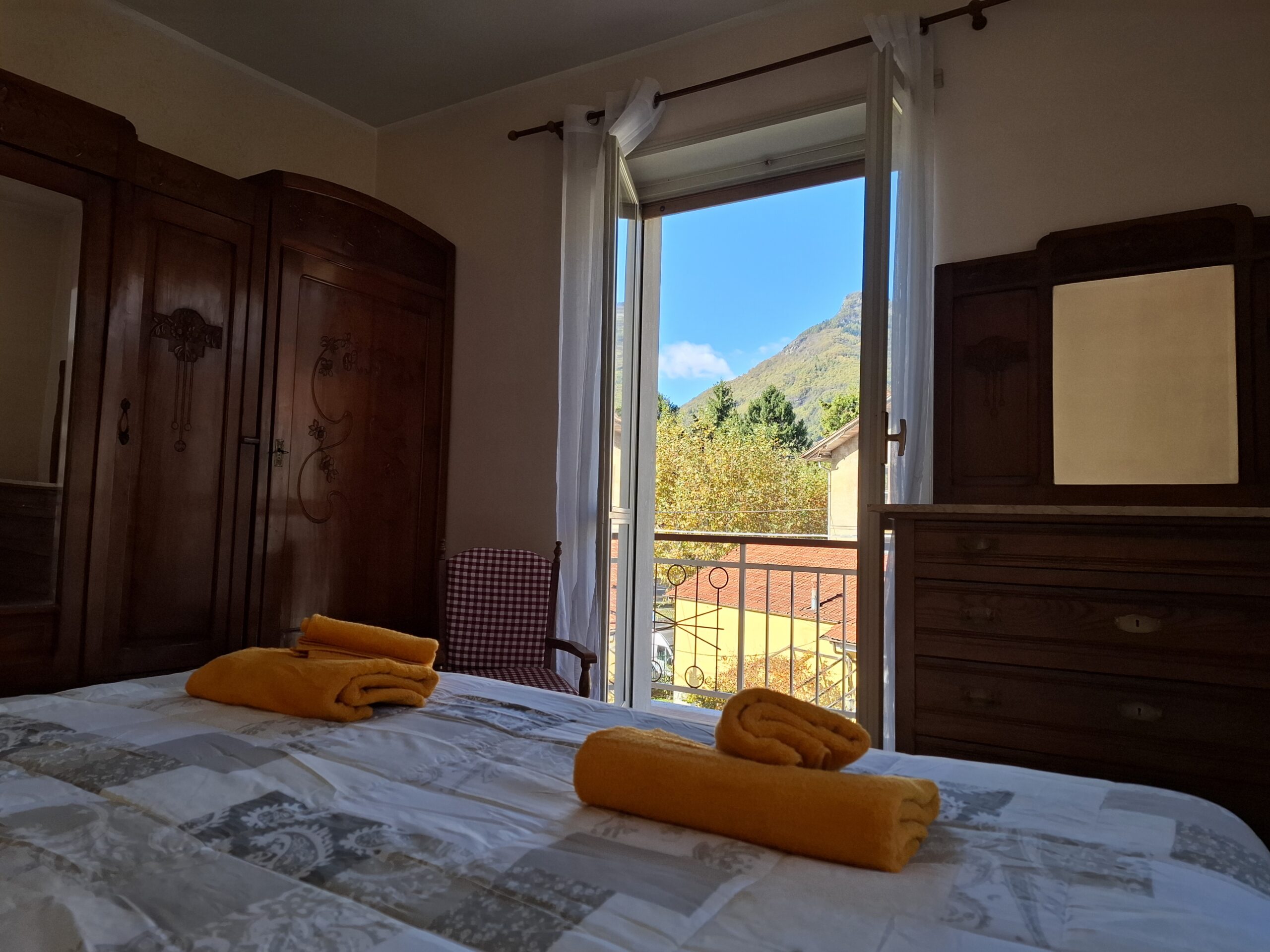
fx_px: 844
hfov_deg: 73.9
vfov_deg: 58.9
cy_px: 476
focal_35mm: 23
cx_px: 635
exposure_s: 1/298
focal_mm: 5.54
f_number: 1.8
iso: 50
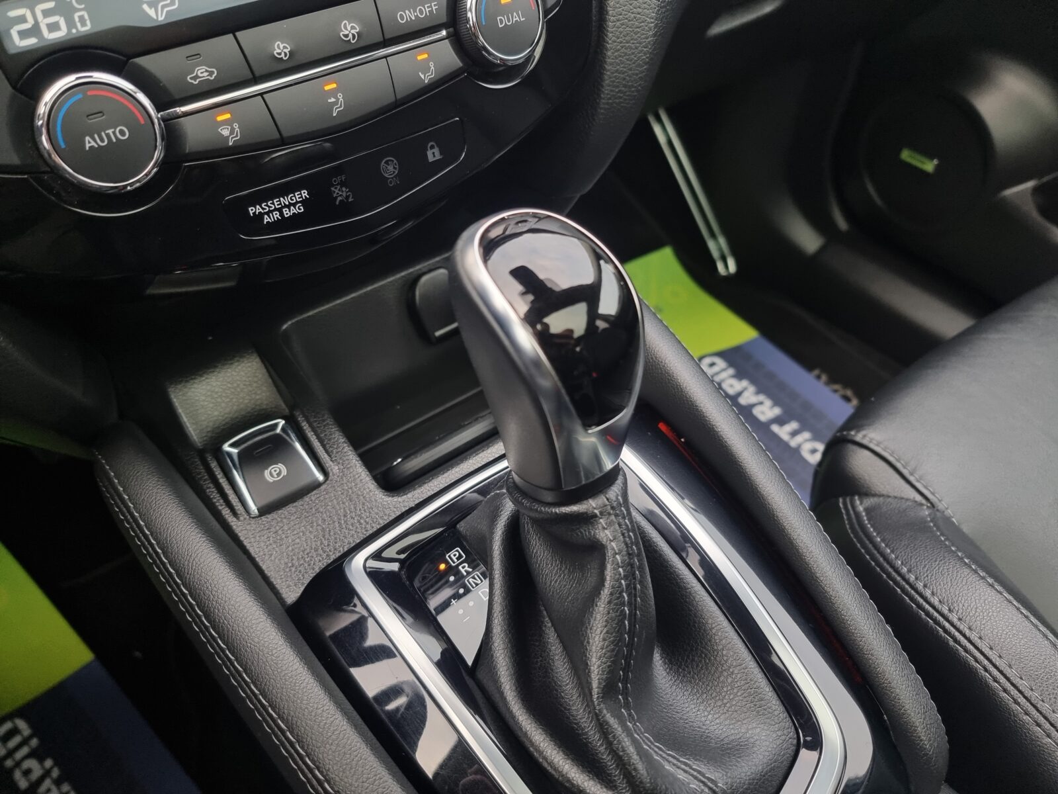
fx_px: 734
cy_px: 397
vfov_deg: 56.8
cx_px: 529
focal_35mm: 24
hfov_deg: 71.6
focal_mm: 6.7
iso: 160
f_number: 1.8
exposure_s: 1/100
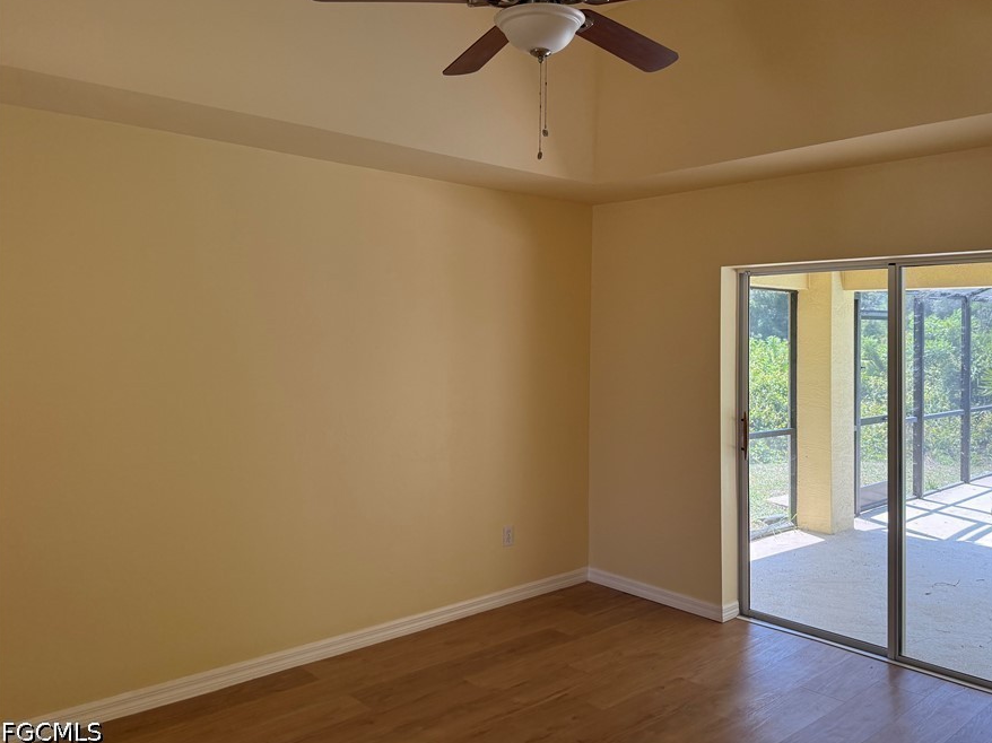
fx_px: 802
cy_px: 317
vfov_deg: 49.6
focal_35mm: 28
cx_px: 574
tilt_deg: +1.5
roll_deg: -0.8
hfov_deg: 63.1
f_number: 1.78
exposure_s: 1/243
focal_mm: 6.76
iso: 160
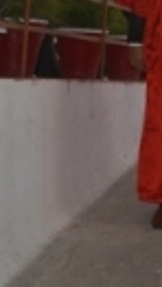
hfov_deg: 9.5
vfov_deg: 17.5
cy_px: -13
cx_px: 337
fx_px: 906
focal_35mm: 119
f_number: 7.1
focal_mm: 22
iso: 100
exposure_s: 1/200
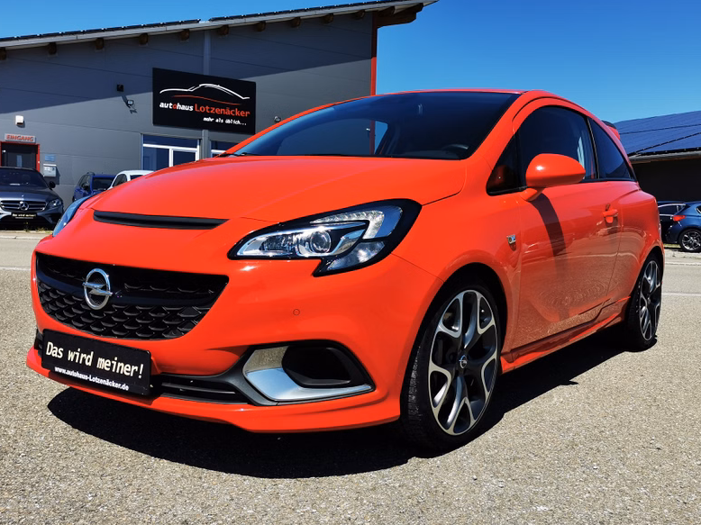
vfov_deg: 39.6
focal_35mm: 36
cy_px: 258
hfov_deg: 51.4
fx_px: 729
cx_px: 348
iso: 50
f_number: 1.8
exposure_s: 1/4926
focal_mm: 5.58
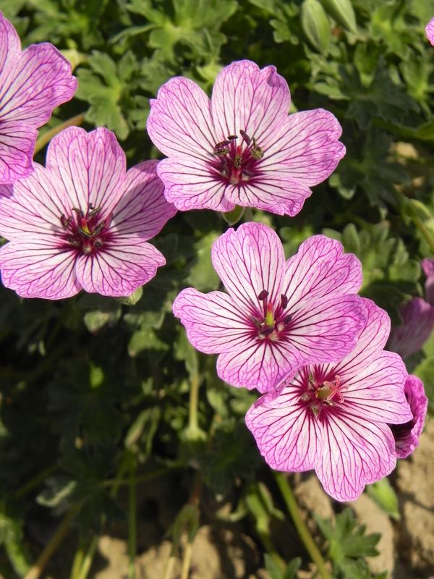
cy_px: 290
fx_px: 1254
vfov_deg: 26.0
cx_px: 217
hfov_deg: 19.6
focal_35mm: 75
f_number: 4
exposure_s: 1/2000
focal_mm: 13.4
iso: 171
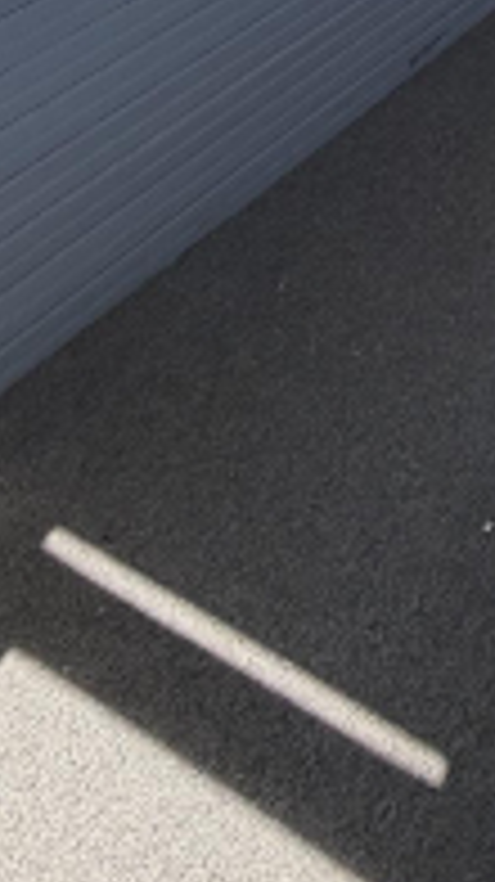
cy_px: -331
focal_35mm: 52
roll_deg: +4.8
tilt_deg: -16.9
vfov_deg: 29.7
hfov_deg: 18.3
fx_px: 1215
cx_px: 886
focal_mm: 2.22
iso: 64
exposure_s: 1/216
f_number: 2.2
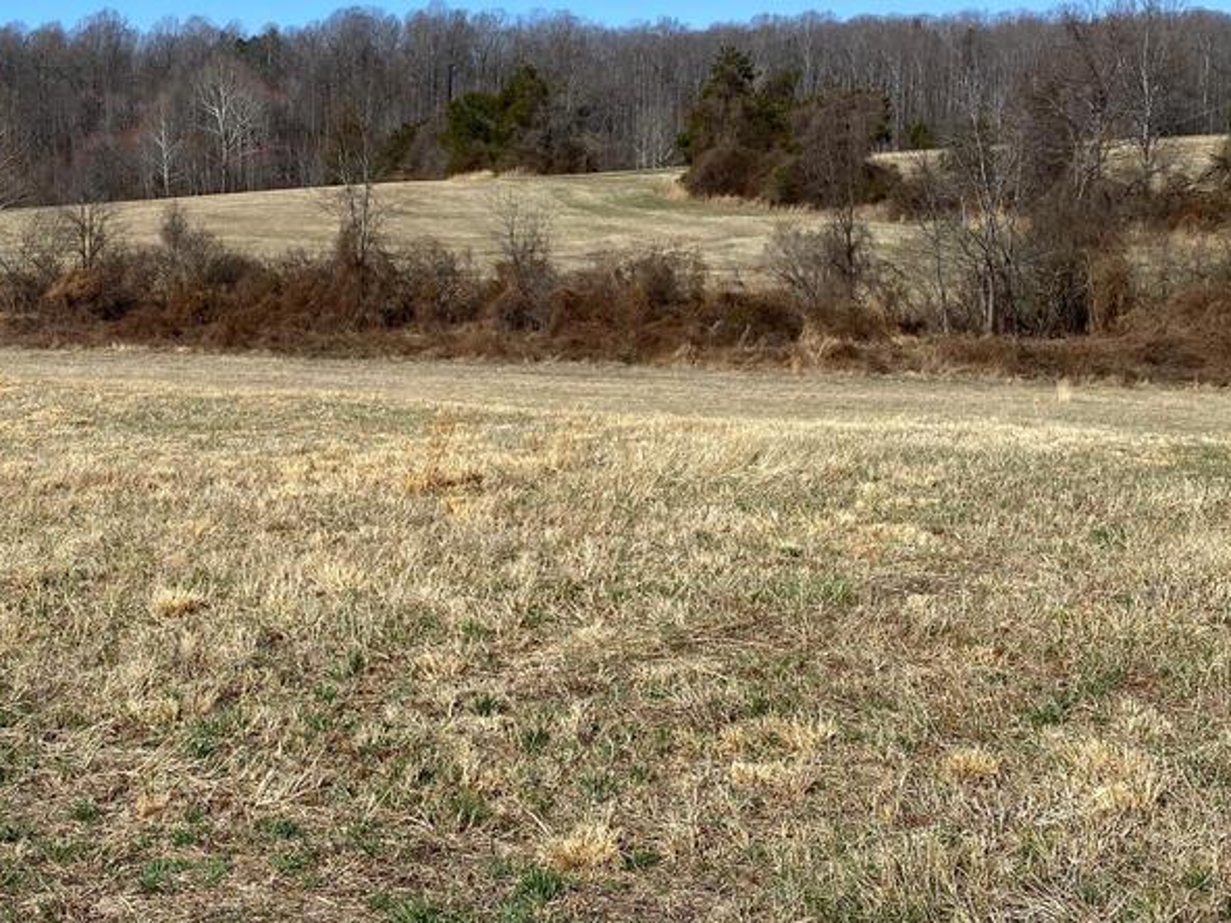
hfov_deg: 40.8
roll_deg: +0.3
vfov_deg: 31.8
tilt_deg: -5.4
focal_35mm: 45
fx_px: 1600
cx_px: 304
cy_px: 266
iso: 32
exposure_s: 1/3300
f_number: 1.8
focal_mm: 4.25
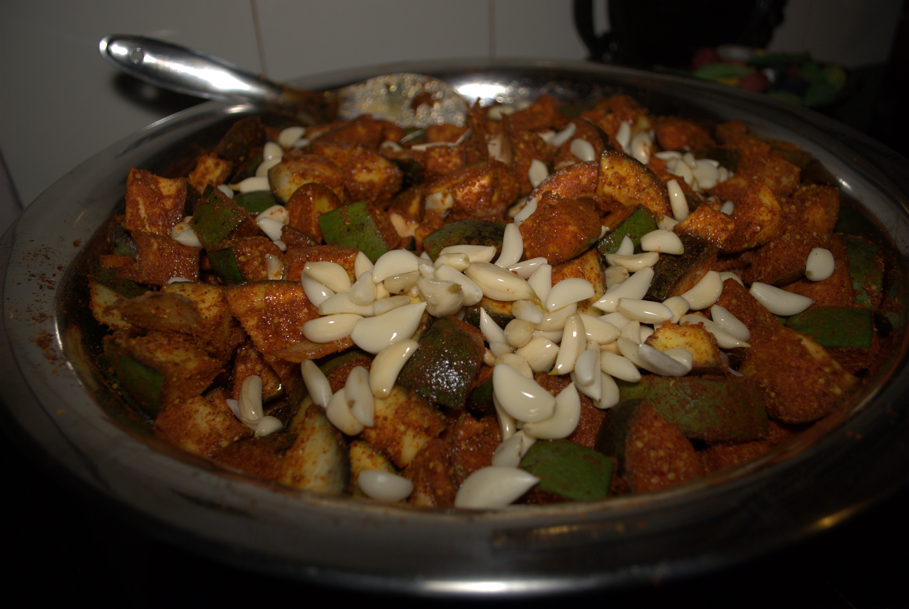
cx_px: 454
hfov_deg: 67.3
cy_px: 304
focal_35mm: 27
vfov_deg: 48.1
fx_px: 683
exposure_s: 1/60
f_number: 3.5
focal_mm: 18
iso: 100
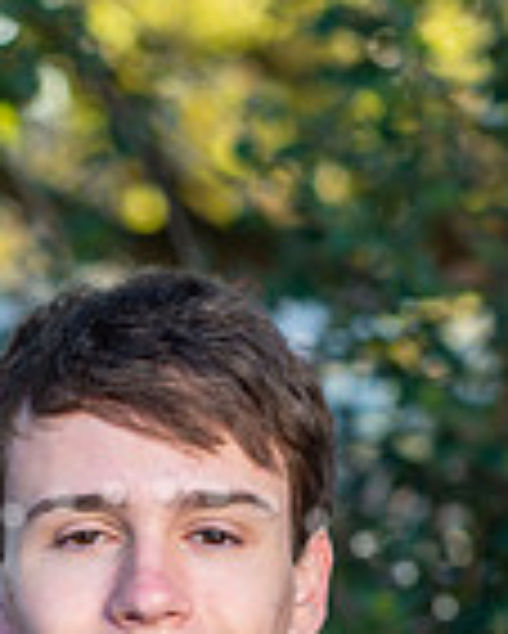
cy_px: 895
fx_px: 4787
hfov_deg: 6.1
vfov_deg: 7.5
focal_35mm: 255
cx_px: 160
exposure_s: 1/160
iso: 200
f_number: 4
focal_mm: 85
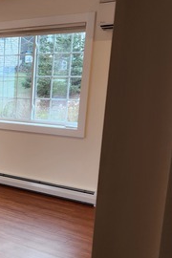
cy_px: 186
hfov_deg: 20.6
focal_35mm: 59
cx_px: -62
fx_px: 423
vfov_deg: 33.4
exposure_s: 1/120
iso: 160
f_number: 1.8
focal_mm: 5.4
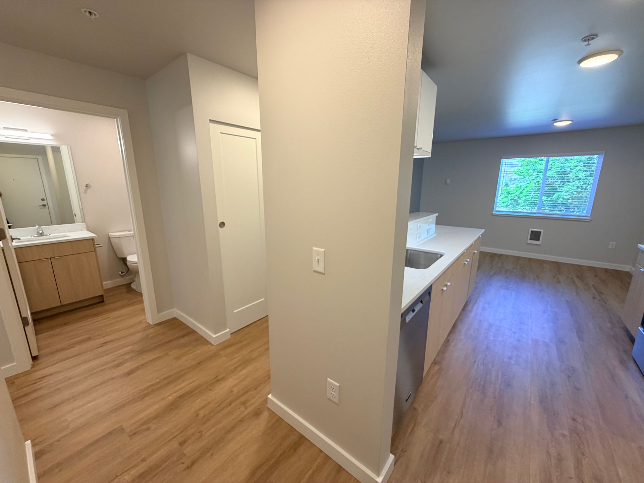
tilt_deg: -12.3
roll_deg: +0.2
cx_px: 322
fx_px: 260
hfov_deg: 102.1
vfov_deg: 85.7
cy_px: 242
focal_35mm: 14
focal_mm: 2.22
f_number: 2.2
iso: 250
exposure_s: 1/120
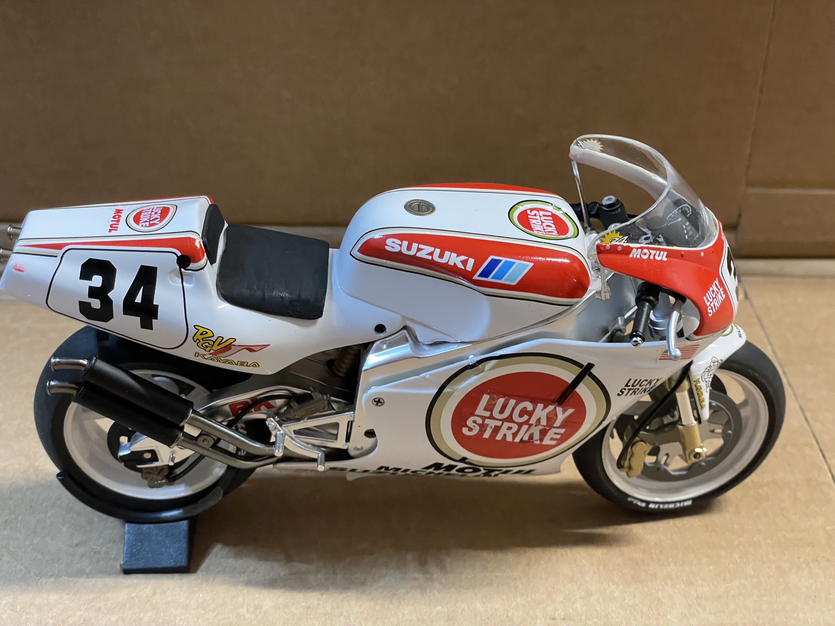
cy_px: 313
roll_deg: -1.4
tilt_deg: -36.1
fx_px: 1254
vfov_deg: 28.0
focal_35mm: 52
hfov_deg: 36.8
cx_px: 418
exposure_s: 1/50
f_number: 2
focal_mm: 6
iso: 500
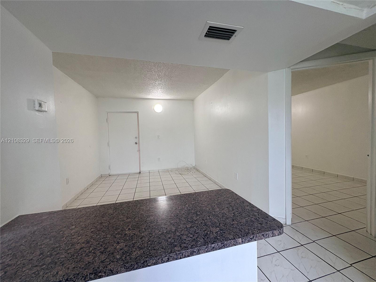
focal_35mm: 14
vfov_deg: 85.7
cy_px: 141
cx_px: 188
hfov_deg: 102.1
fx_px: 152
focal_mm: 2.22
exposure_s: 1/120
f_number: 2.2
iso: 200
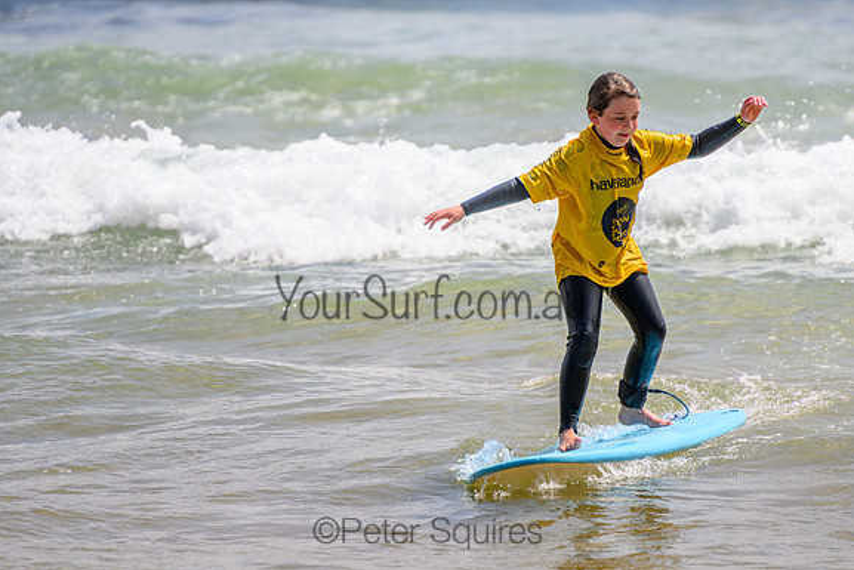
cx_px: 452
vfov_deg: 2.9
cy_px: 318
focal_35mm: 475
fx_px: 11270
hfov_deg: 4.3
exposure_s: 1/2000
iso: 160
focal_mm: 400
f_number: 5.6
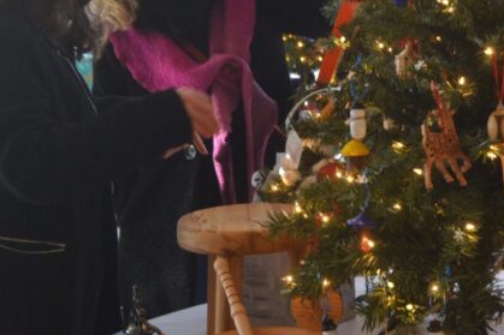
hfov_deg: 18.5
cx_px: 346
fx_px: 1539
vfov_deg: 12.4
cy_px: 140
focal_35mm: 110
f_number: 4.2
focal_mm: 30
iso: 900
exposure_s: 1/60
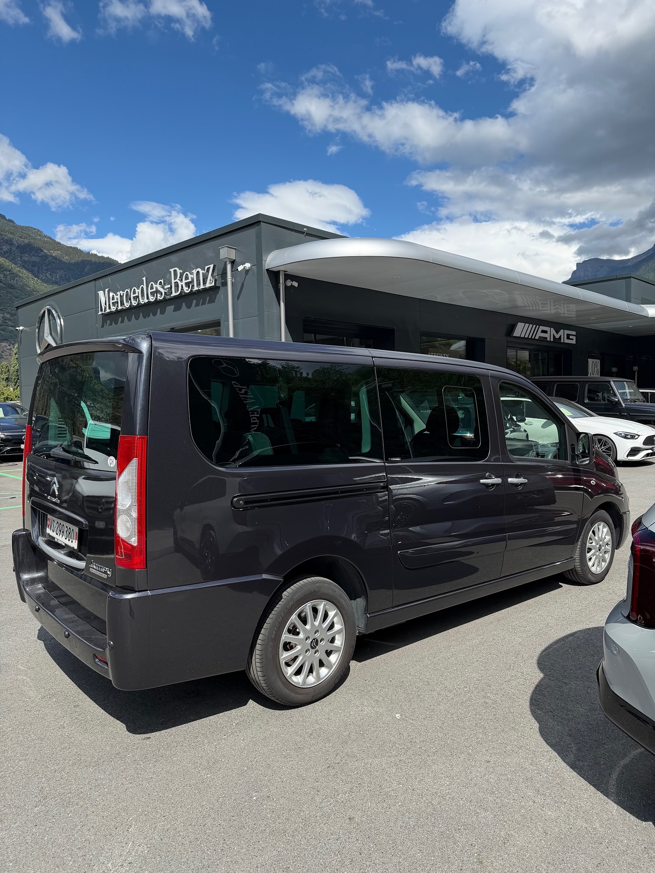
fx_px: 606
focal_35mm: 24
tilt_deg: -1.5
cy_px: 436
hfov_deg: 56.8
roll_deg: +0.9
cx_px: 328
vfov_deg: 71.6
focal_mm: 6.76
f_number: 1.78
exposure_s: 1/4405
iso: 80
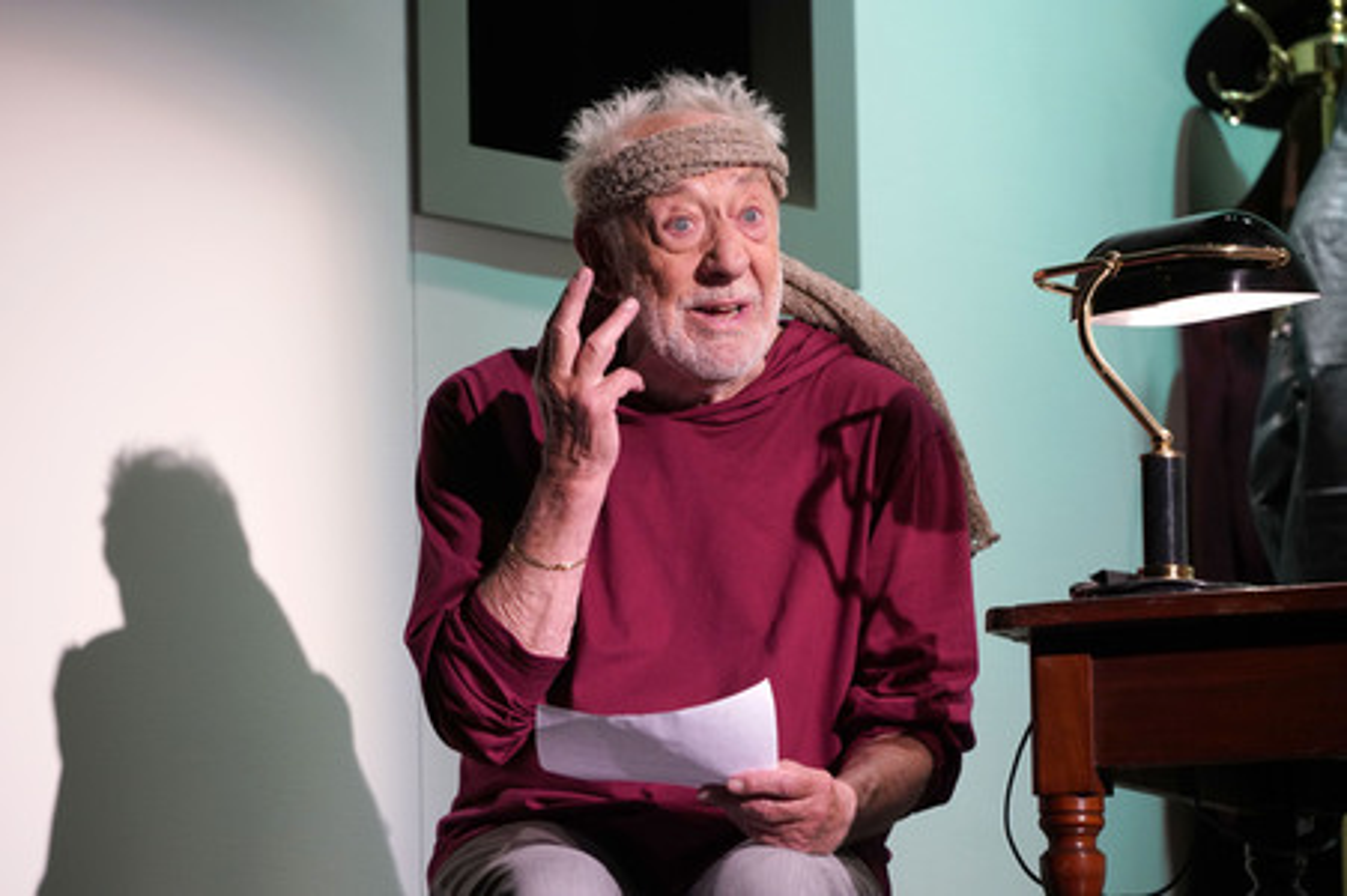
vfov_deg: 6.9
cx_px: 674
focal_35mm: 200
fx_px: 7478
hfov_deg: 10.3
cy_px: 448
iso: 2000
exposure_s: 1/200
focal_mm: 200
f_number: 5.6
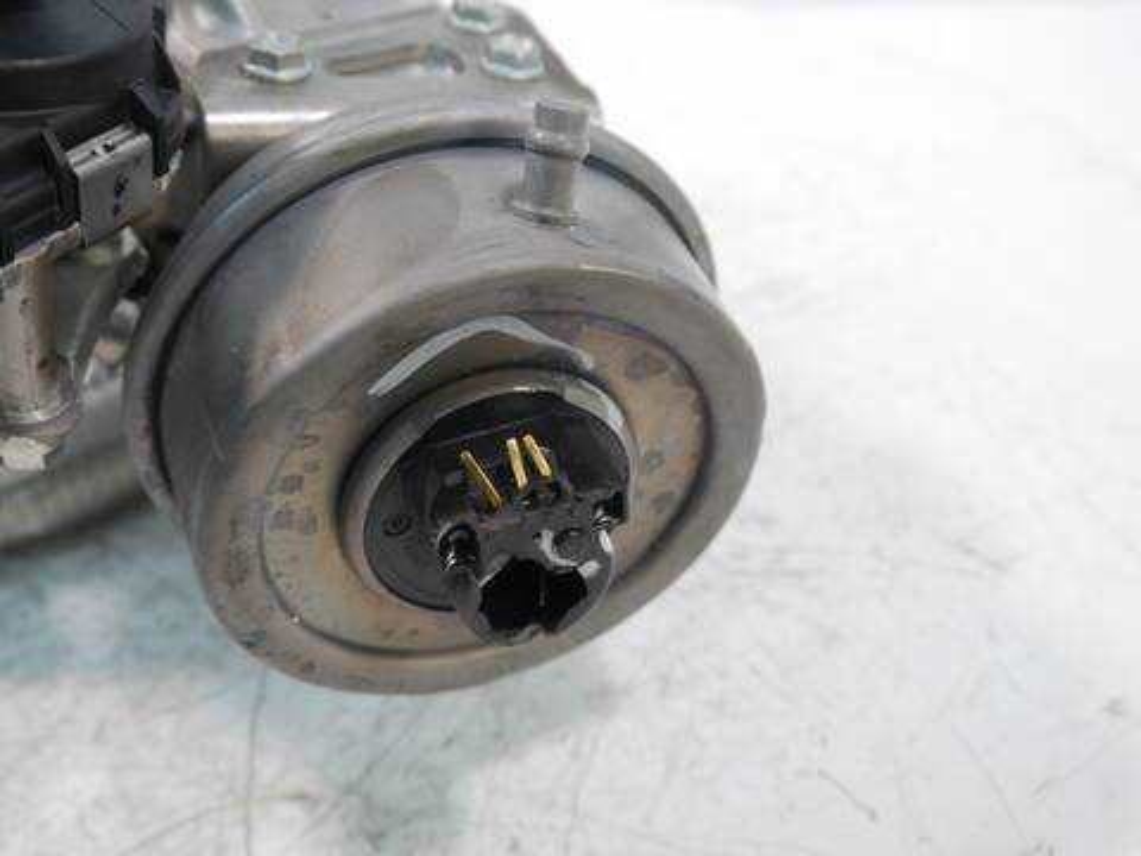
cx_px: 570
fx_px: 1187
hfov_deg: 51.4
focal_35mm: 36
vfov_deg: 39.7
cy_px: 428
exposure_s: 1/60
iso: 1000
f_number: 4.1
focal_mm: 18
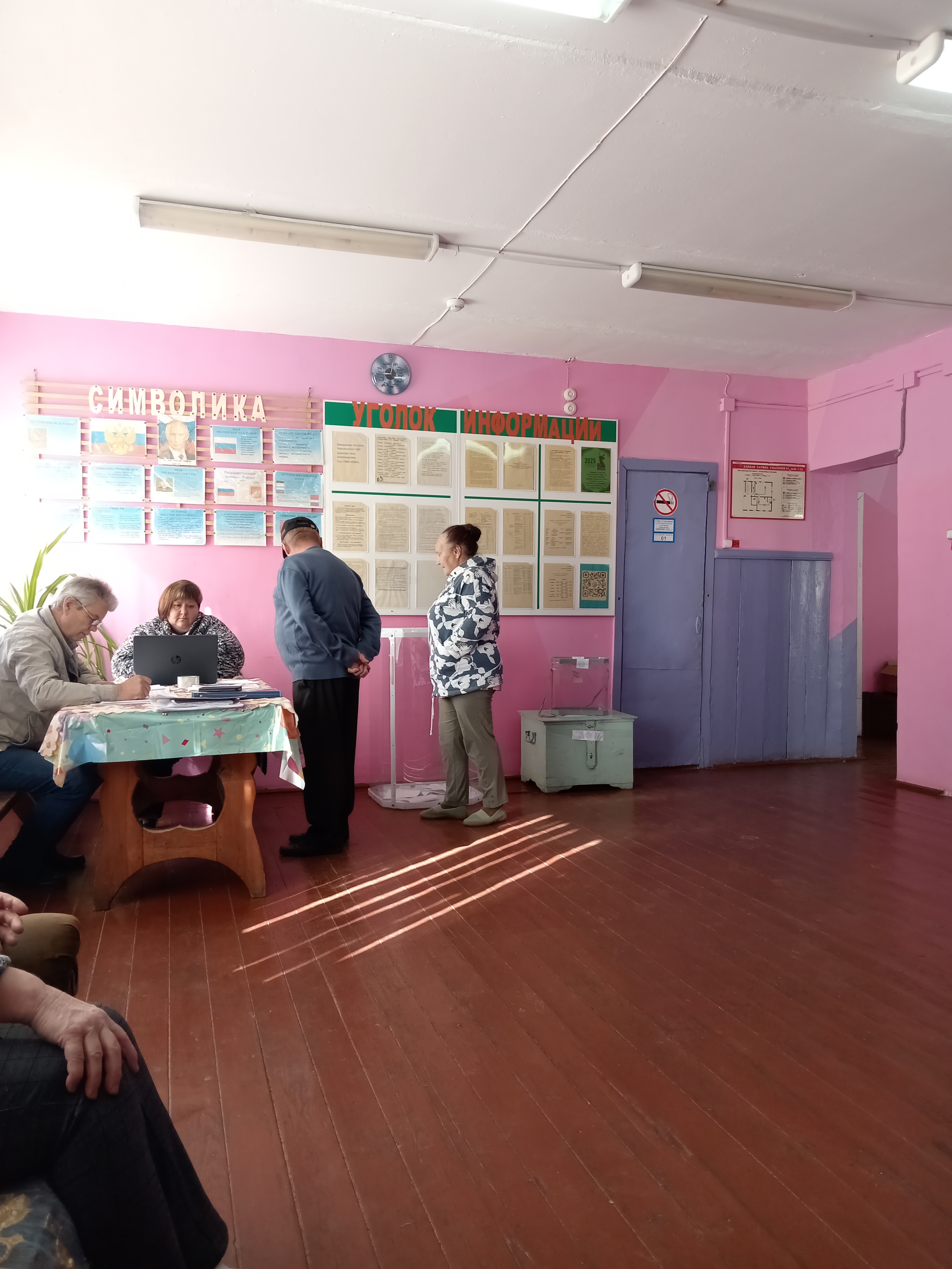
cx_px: 476
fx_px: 917
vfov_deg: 69.4
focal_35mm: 25
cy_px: 634
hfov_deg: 54.9
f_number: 1.8
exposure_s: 1/50
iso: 162
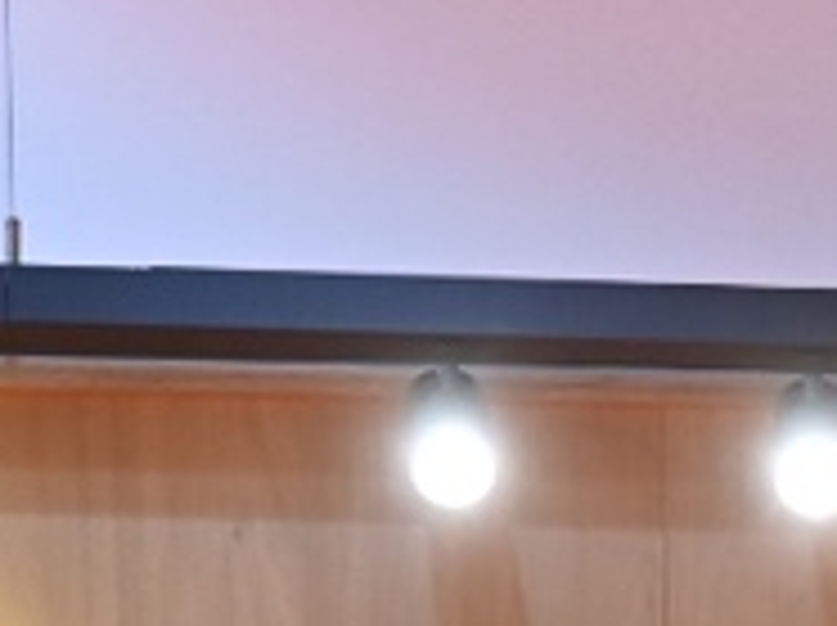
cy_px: 1563
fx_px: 4854
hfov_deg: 9.4
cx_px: 1480
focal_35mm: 201
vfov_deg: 6.9
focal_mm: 30
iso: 1600
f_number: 4
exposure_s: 1/250
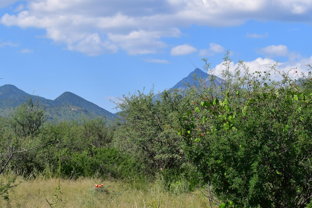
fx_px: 910
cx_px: 134
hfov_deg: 19.4
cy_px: 137
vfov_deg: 13.0
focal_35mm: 105
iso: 800
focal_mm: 46
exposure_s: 1/1250
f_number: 13
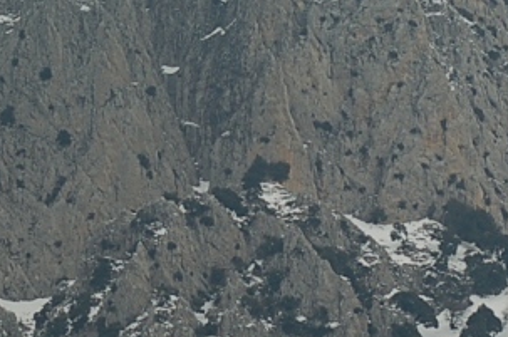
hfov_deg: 5.8
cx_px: 315
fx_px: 5001
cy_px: -197
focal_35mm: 355
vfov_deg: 3.8
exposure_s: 1/500
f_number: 5.6
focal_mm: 70
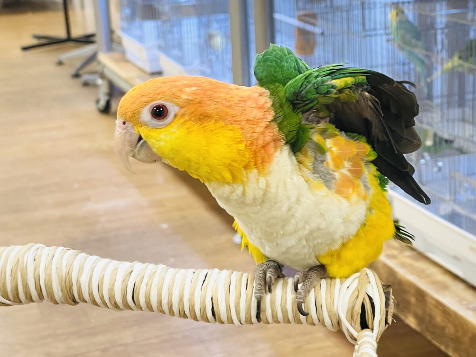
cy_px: 178
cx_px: 238
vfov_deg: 28.0
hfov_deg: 36.8
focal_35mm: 52
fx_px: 715
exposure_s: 1/99
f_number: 2
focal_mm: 6
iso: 125
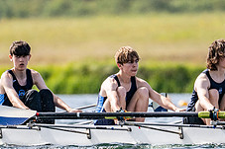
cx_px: 153
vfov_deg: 0.9
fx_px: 9587
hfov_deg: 1.3
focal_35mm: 1535
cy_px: 88
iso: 280
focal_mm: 400
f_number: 4.5
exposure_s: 1/2500
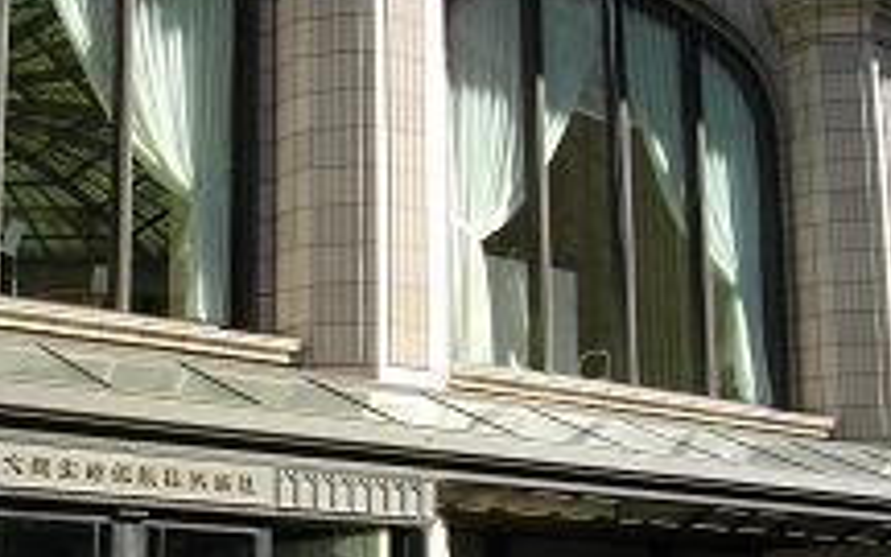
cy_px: 413
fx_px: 1481
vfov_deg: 21.1
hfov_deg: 32.2
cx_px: 126
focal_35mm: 61
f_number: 5.5
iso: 100
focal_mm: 5.7
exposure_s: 1/160
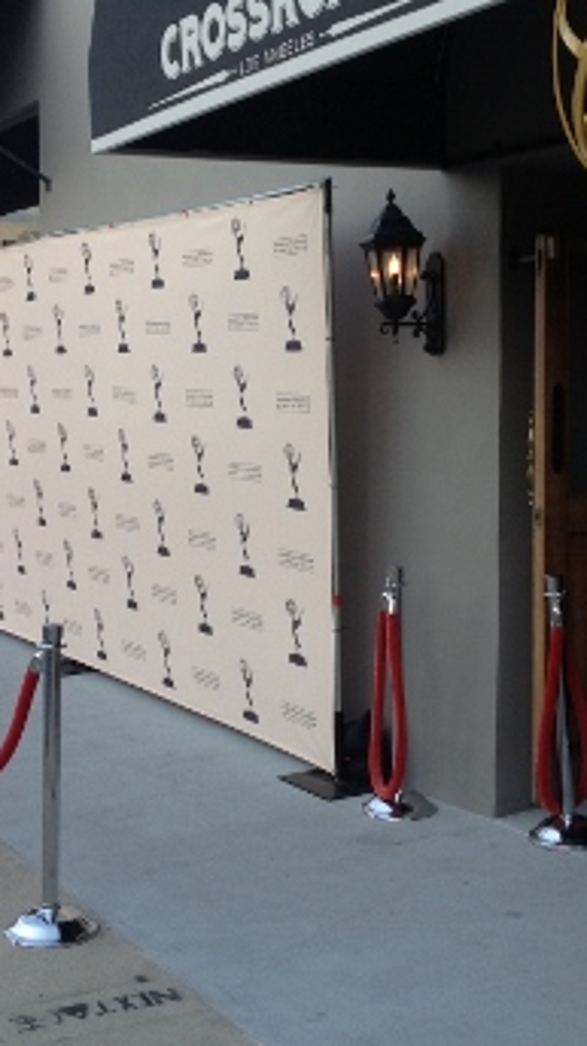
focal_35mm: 61
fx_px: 1691
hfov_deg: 19.7
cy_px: 461
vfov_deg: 34.3
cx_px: 231
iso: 50
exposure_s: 1/310
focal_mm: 4.28
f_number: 2.4
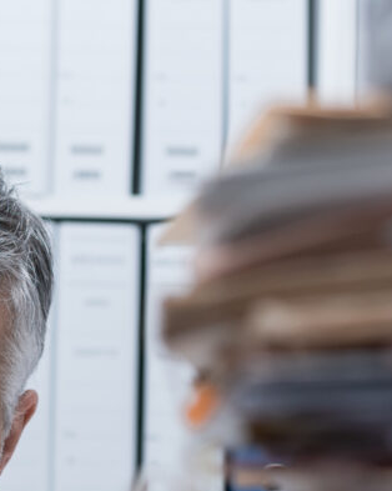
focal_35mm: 214
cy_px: 508
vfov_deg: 9.0
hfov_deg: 7.1
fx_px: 3106
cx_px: -189
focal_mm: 35
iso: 100
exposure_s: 1/60
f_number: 2.8
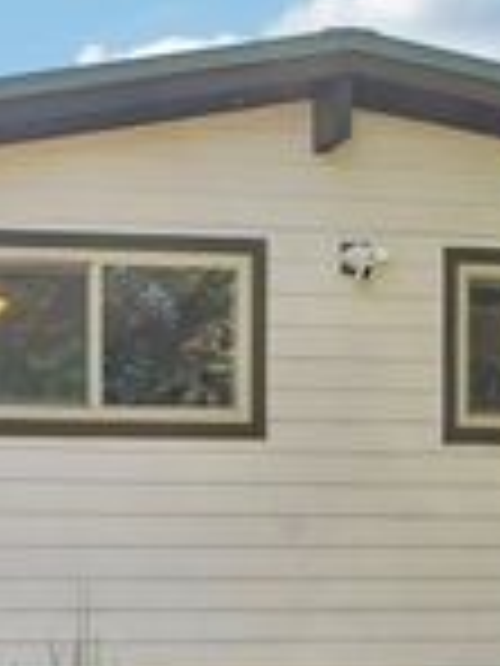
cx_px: -180
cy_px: 385
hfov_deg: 24.0
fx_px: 1001
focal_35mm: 52
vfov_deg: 36.7
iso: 1600
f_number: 8
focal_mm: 16
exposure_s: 1/800
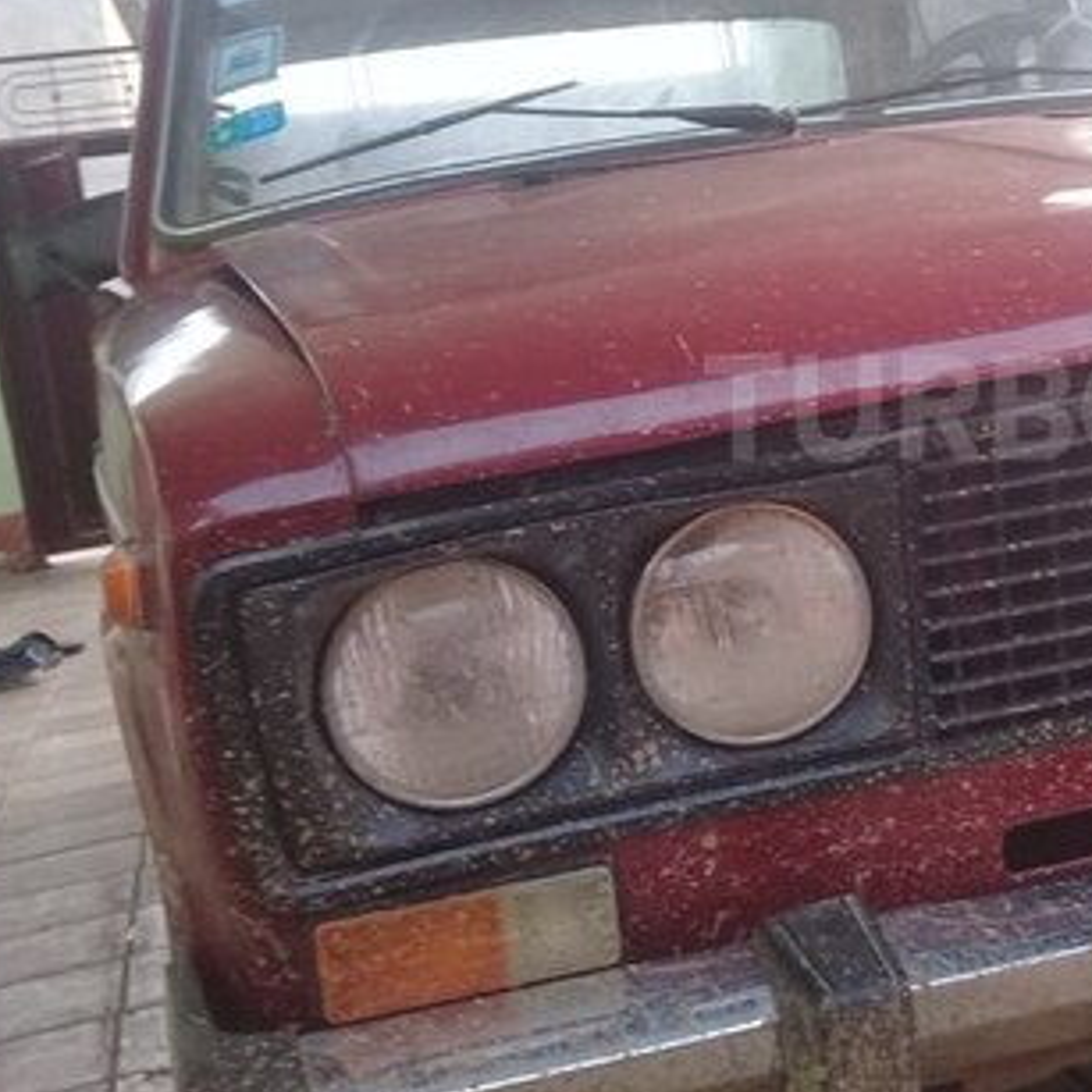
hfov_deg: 27.6
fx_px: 2106
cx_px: 1067
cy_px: 407
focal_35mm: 59
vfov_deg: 29.0
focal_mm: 3.3
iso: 64
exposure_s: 1/50
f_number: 2.2
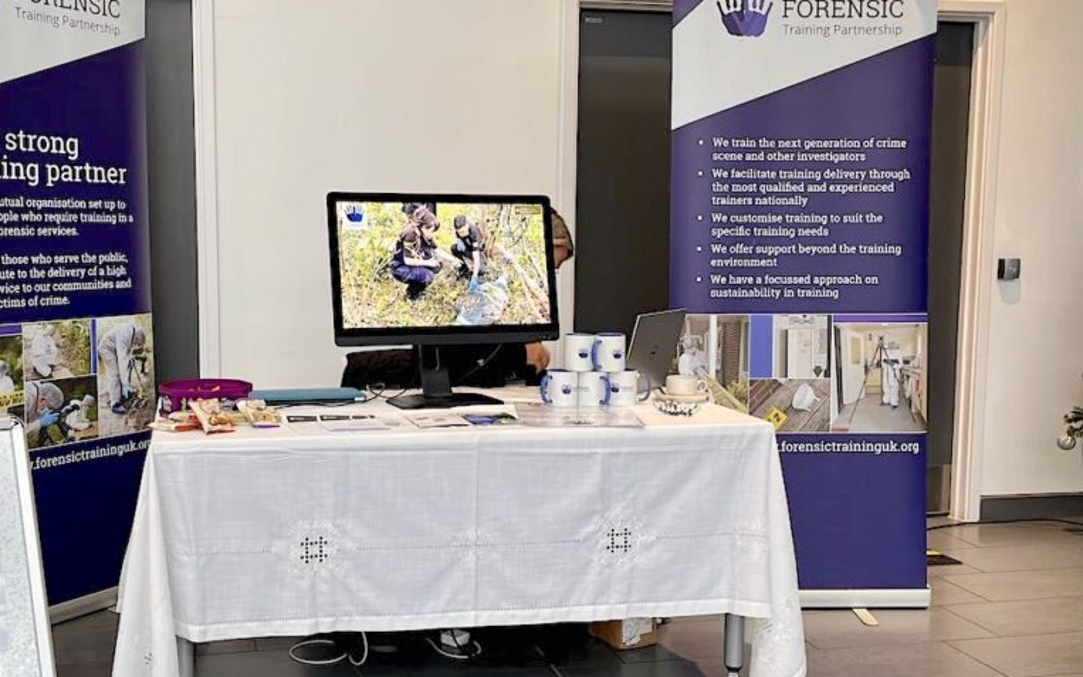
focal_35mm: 37
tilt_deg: -5.5
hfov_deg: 52.3
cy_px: 338
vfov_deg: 34.4
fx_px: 1092
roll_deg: -1.9
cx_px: 424
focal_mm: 5.1
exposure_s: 1/100
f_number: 1.6
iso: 40
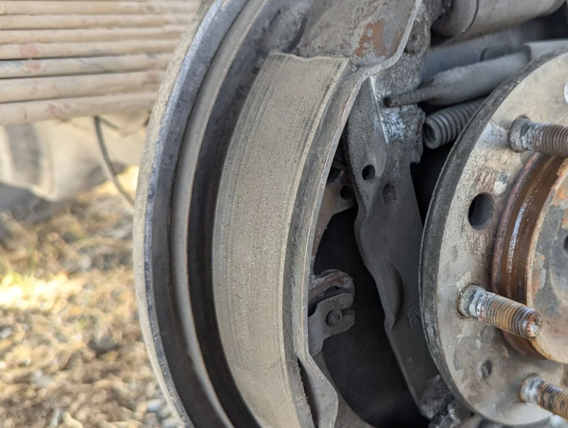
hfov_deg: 44.7
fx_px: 657
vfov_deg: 36.0
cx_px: 446
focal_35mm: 40
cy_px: 229
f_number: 1.85
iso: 69
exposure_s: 1/94.3
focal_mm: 6.81
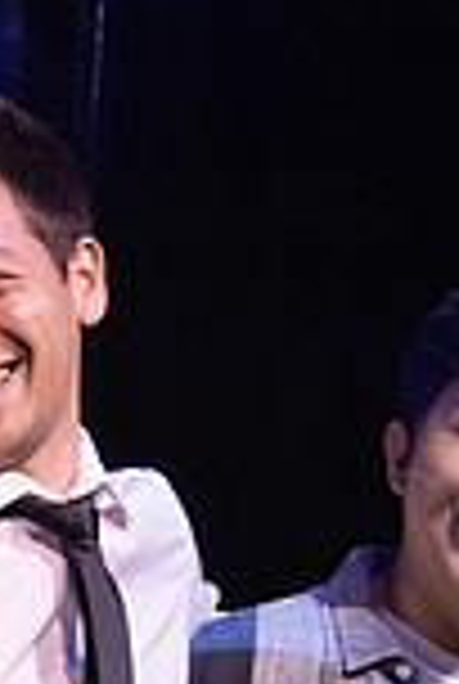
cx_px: -140
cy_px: 826
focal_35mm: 240
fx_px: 4569
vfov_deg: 8.5
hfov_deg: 5.7
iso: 6400
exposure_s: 1/200
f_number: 6.3
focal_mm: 63
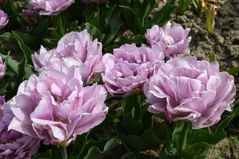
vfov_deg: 27.0
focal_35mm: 50
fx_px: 332
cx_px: 120
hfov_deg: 39.6
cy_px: 80
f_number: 22
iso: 140
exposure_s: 1/60
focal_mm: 50
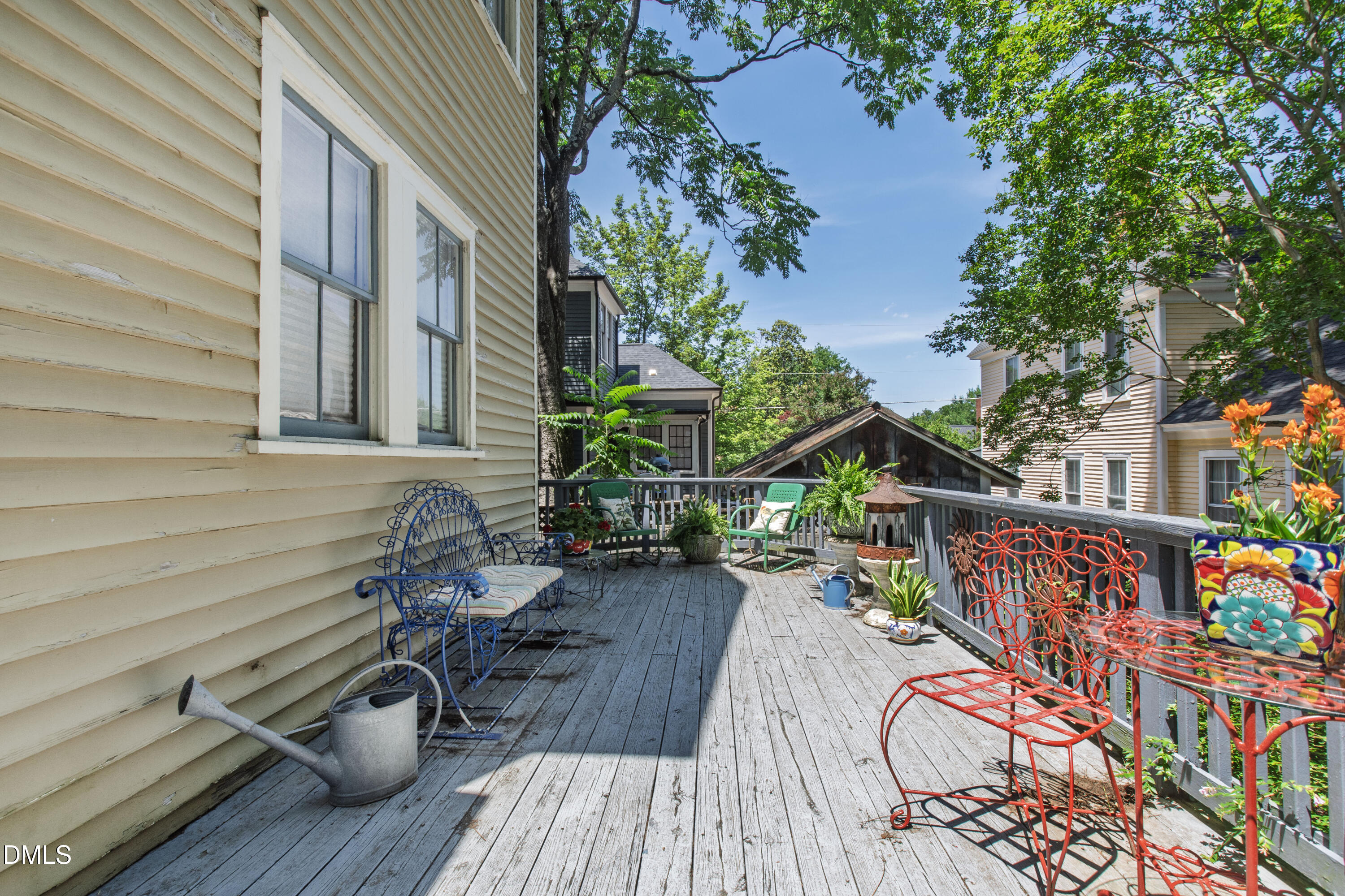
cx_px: 672
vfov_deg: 77.3
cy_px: 448
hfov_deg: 100.4
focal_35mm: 15
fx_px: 560
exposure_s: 1/160
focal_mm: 10
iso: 100
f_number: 8
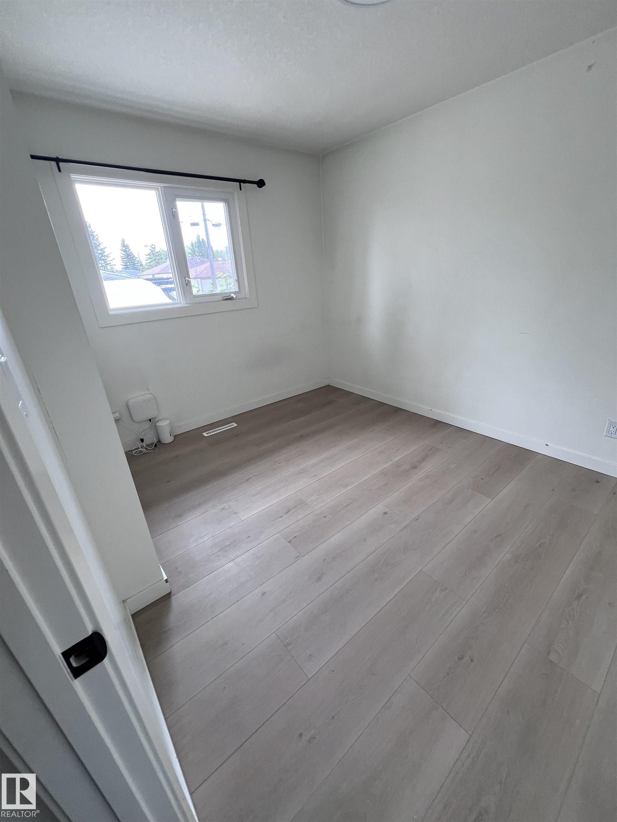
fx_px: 309
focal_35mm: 13
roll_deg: +3.0
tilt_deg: -23.1
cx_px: 308
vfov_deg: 106.2
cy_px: 411
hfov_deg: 89.9
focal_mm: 1.57
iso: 80
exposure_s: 1/99
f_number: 1.8
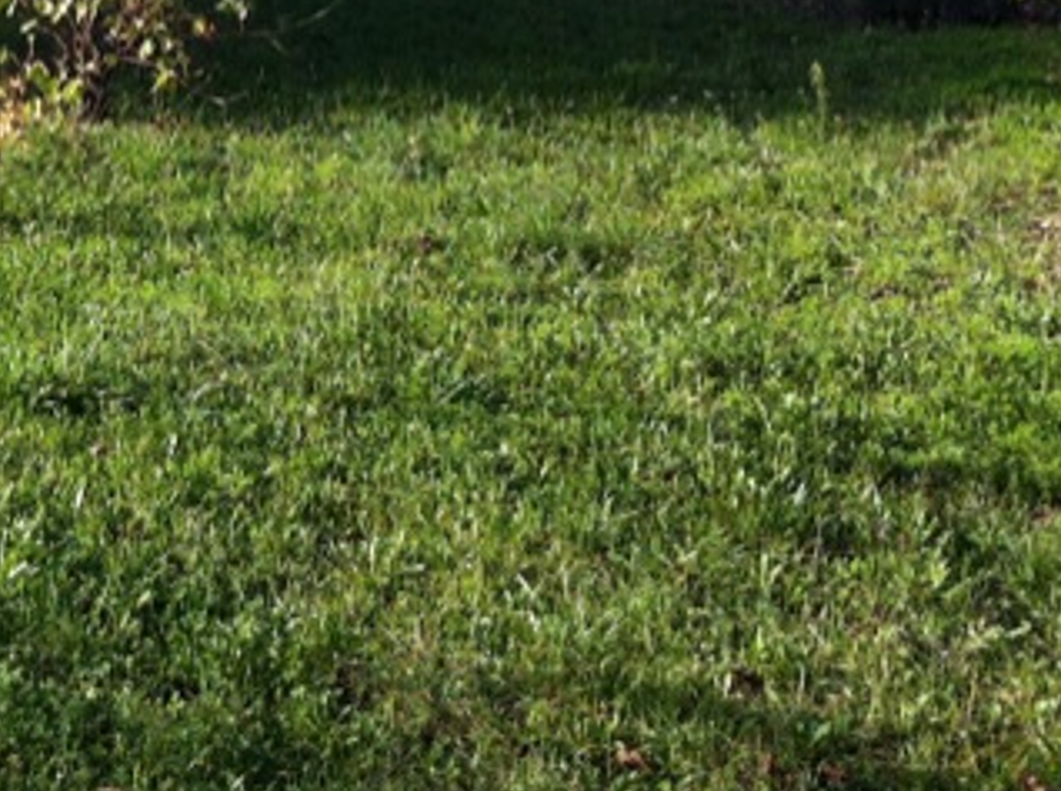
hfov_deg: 21.1
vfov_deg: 16.3
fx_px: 2691
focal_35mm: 88
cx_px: -123
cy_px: -62
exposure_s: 1/368
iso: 80
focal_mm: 3.85
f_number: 2.8
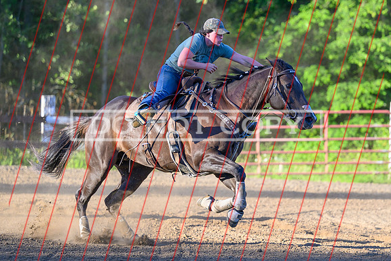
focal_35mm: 182
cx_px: 246
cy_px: 133
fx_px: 1977
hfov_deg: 11.3
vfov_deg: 7.5
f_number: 2.8
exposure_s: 1/2500
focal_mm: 120
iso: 900
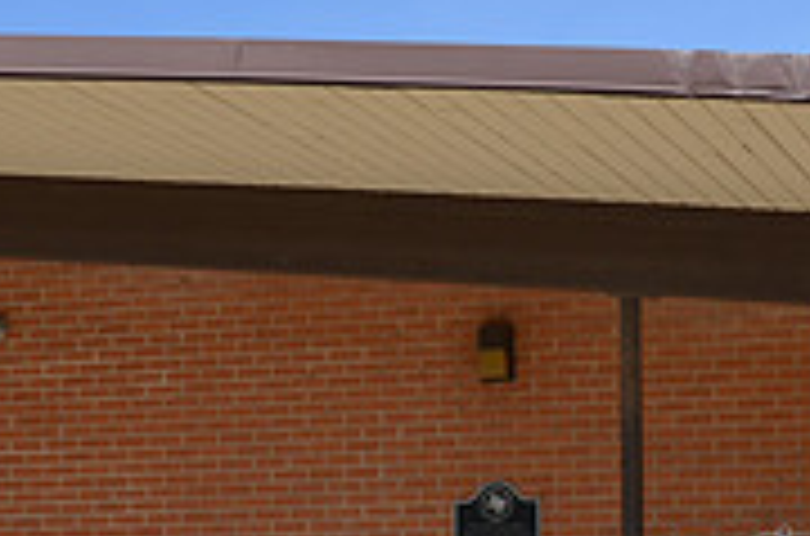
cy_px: 550
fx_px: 2280
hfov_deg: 20.1
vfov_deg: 13.2
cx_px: 513
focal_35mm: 102
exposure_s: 1/250
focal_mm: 21
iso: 100
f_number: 8
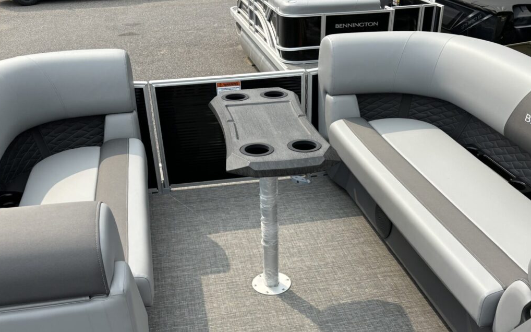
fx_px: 564
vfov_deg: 31.9
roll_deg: +0.7
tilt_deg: -32.5
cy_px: 265
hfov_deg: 50.4
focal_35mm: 39
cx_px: 276
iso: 50
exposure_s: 1/1984
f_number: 1.6
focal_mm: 5.96
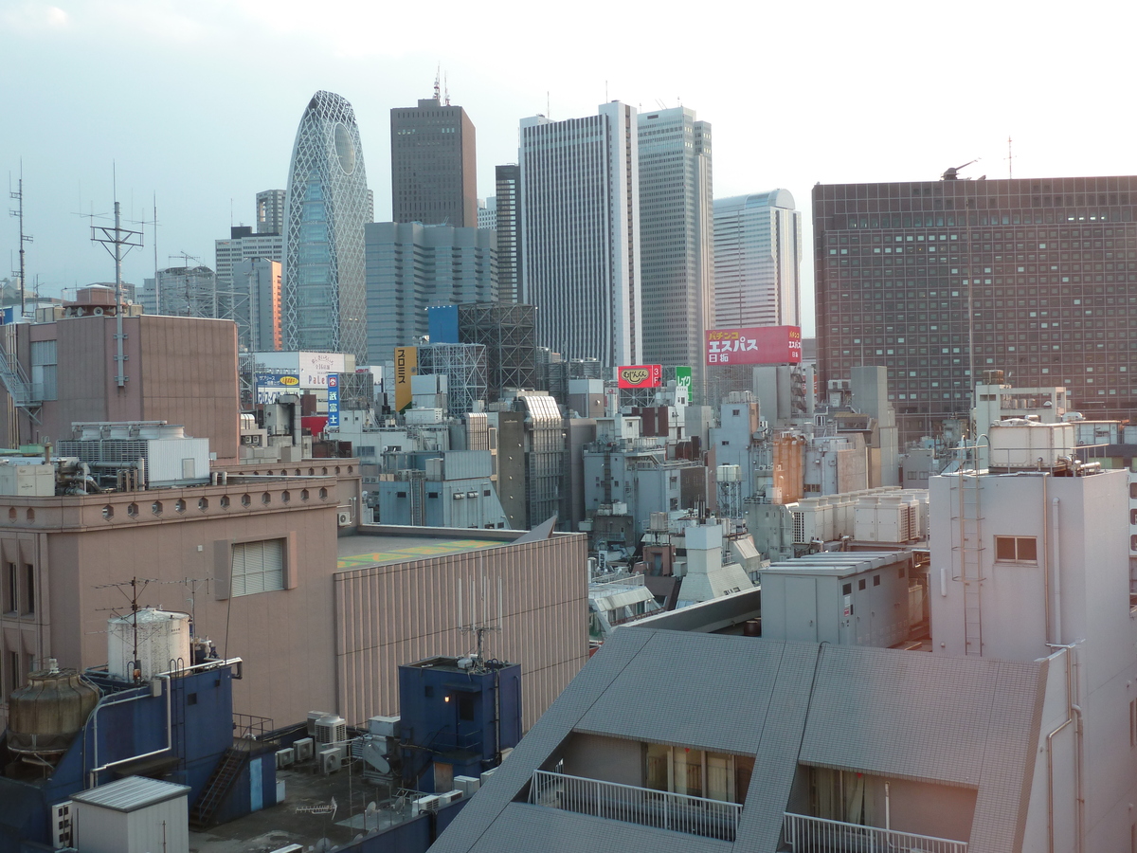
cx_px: 568
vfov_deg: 36.0
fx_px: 1314
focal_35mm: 40
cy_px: 426
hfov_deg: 46.8
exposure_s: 1/50
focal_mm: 6.5
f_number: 3.6
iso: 80
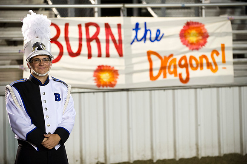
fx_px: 857
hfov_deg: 16.4
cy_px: 82
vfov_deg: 11.0
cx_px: 124
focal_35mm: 125
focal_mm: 125
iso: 3200
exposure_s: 1/125
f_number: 2.8
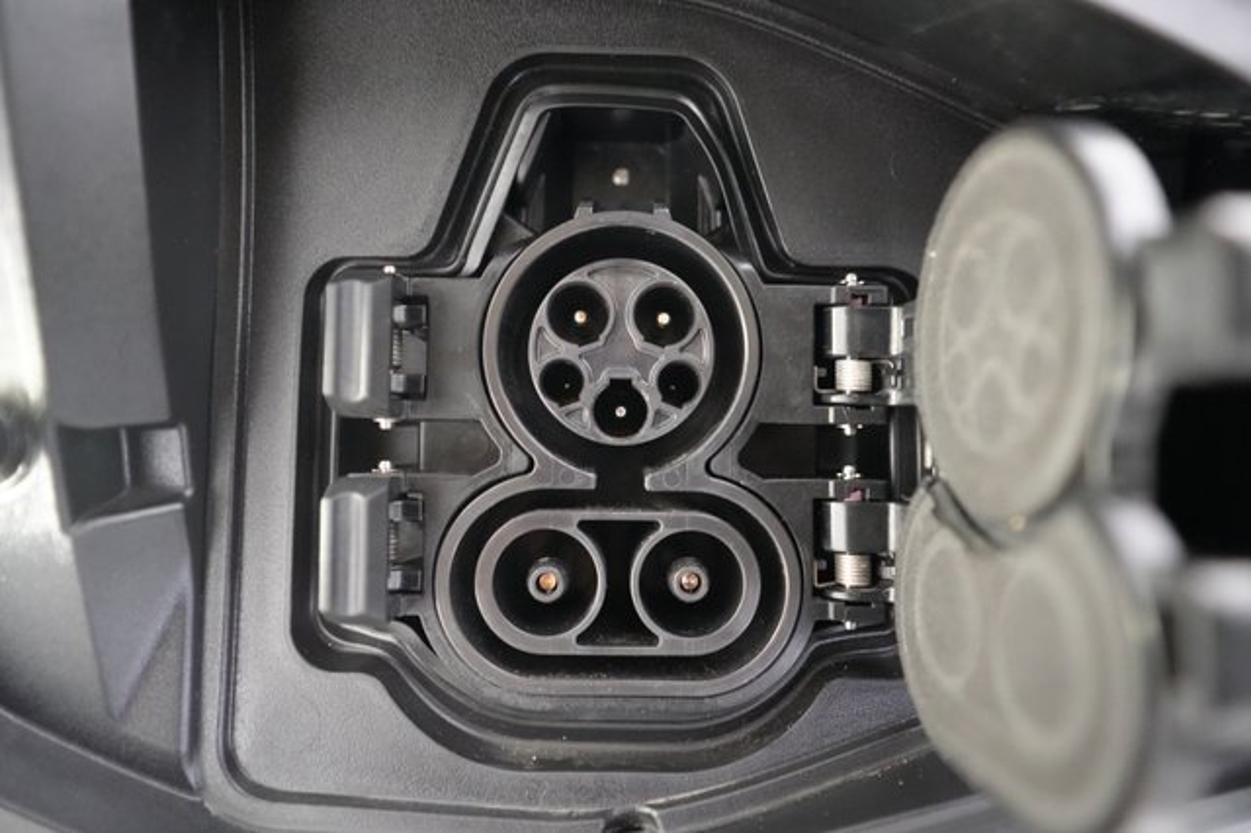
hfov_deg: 73.8
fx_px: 834
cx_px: 626
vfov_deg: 53.1
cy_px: 416
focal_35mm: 24
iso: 12800
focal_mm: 24
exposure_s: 1/40
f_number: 2.8
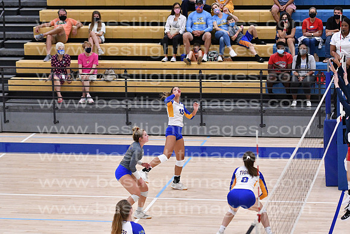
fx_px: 1313
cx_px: 175
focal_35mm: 135
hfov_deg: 15.2
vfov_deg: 10.2
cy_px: 117
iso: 6400
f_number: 3.2
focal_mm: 90
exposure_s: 1/1000
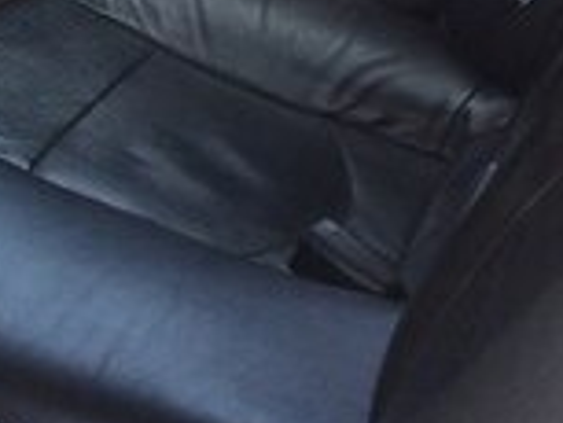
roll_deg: +2.2
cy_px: -61
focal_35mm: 125
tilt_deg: -20.1
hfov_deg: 14.0
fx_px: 2035
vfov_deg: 11.7
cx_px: -460
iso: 32
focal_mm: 4.15
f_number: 2.2
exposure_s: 1/100
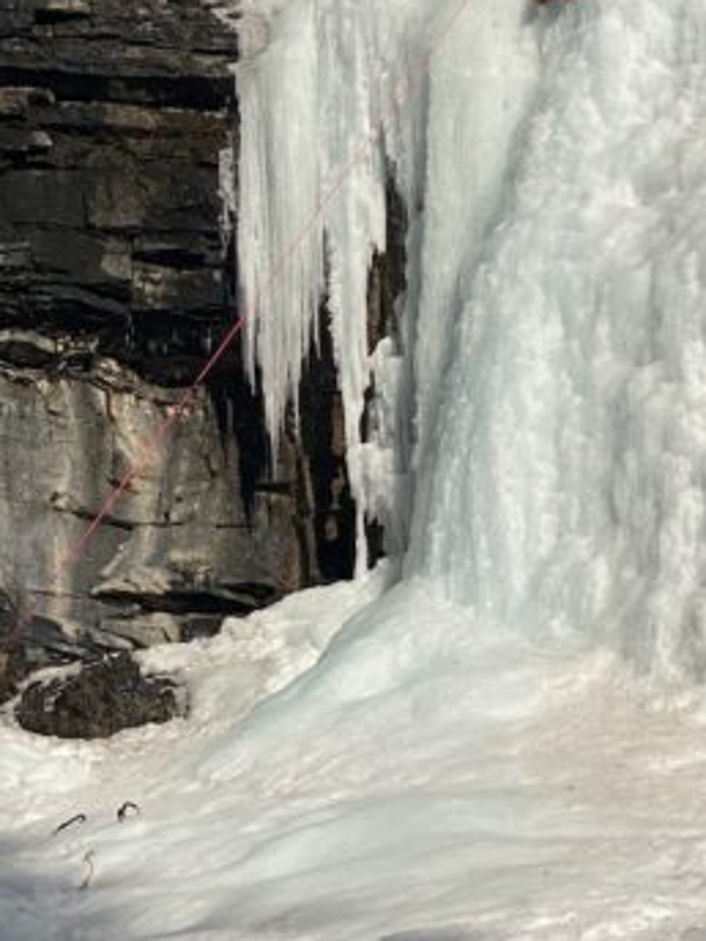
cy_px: 317
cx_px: 244
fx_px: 3290
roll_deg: +1.2
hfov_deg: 12.2
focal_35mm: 121
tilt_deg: +27.0
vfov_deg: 16.2
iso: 25
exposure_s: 1/4348
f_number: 2
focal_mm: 6
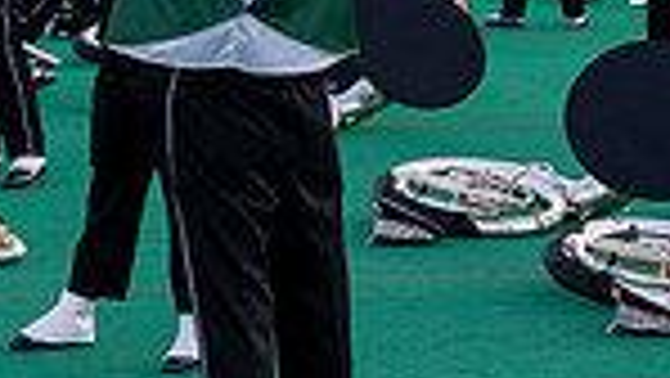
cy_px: -324
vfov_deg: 6.5
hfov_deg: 11.7
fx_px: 3253
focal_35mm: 183
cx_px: 180
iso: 2000
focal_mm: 45
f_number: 4
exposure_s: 1/3200
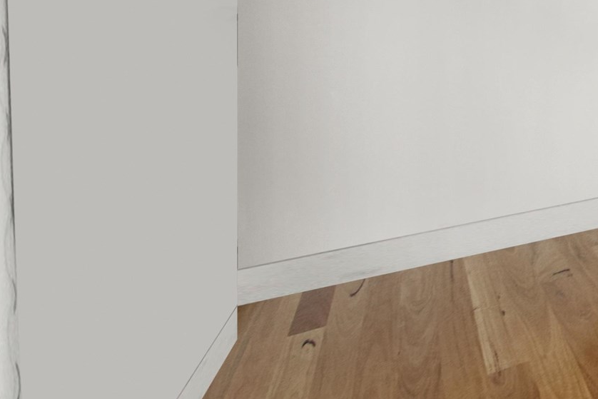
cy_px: -44
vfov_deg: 27.8
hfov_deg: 27.5
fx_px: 731
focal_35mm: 44
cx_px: 928
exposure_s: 1/20
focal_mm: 12
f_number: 16
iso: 12800
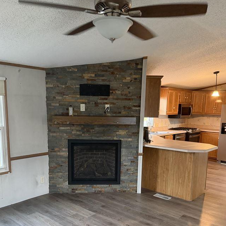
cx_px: 110
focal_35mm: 32
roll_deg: -0.7
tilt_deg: -9.8
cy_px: 148
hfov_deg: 51.1
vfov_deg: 50.3
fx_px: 236
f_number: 1.78
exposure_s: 1/60
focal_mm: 6.76
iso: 800
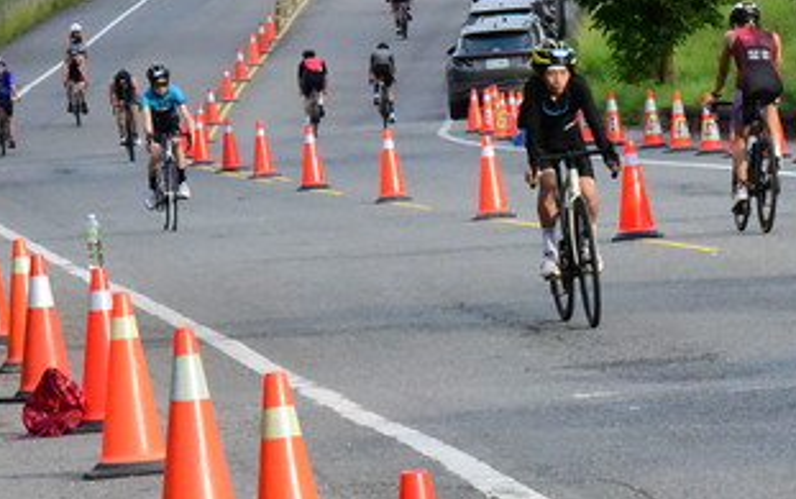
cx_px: 578
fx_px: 7491
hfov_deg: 6.1
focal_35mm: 345
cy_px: 86
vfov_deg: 3.8
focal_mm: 135
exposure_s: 1/2500
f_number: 13
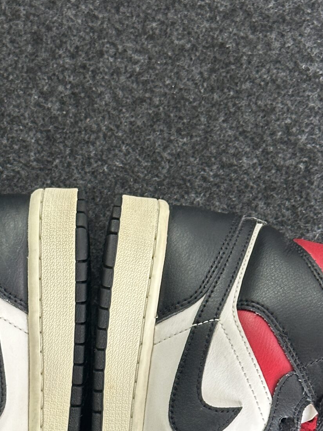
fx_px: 1393
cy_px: 456
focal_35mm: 112
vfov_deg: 17.1
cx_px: 81
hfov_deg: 13.2
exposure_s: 1/50
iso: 200
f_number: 1.78
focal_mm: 6.86
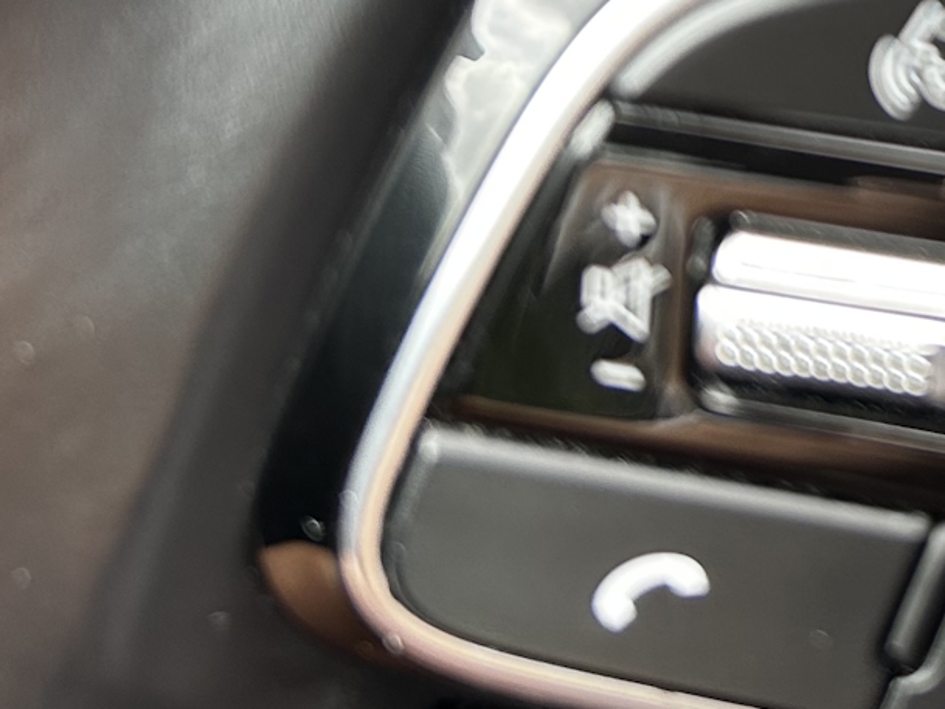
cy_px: -281
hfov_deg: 20.6
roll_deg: +3.9
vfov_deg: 16.0
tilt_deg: -39.7
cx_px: 1255
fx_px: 2348
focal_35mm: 86
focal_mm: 5.7
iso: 80
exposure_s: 1/121
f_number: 1.5
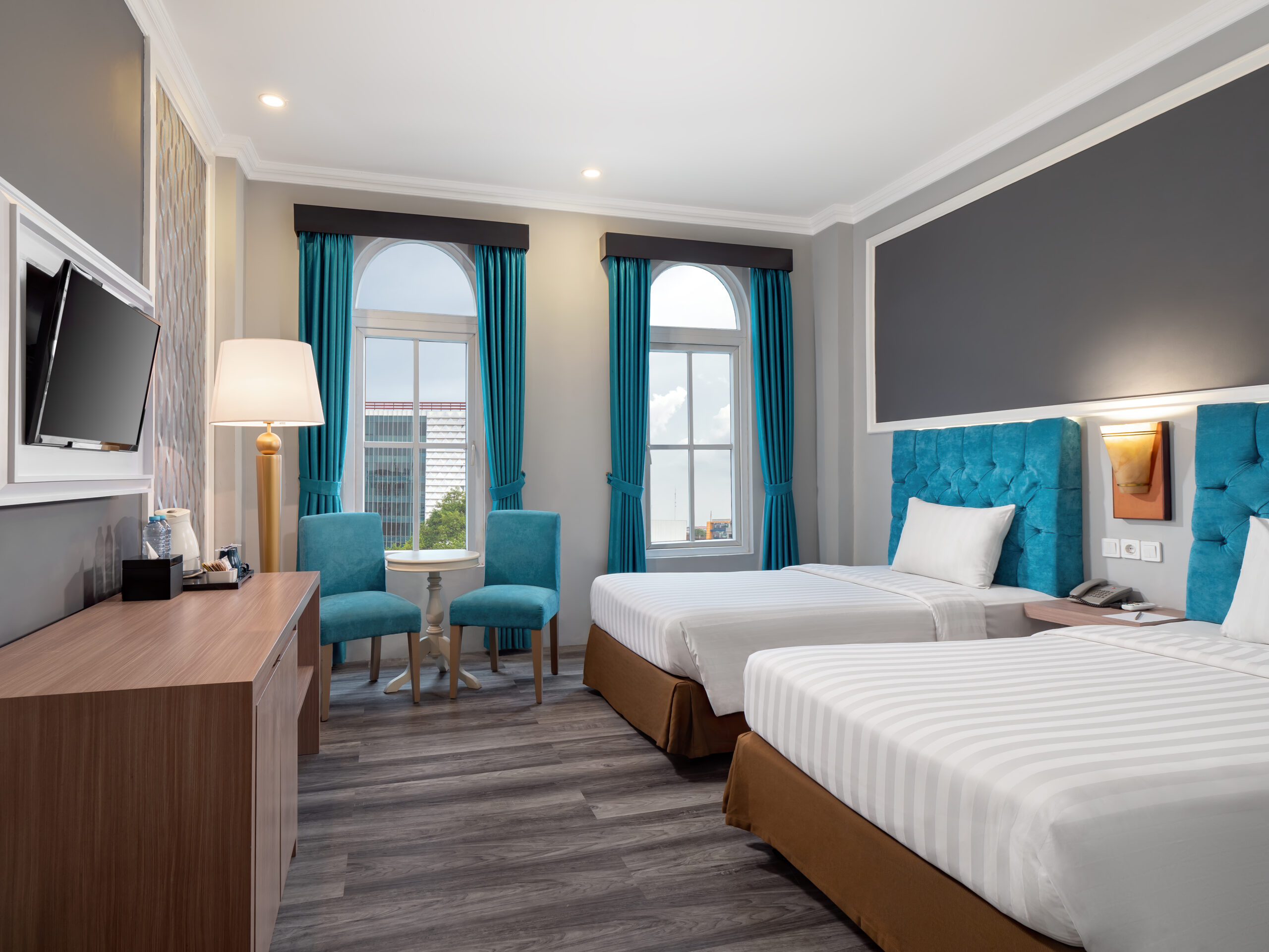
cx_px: 634
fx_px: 660
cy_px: 476
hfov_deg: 87.8
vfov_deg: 71.6
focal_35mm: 18
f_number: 6.3
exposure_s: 2
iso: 200
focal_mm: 9
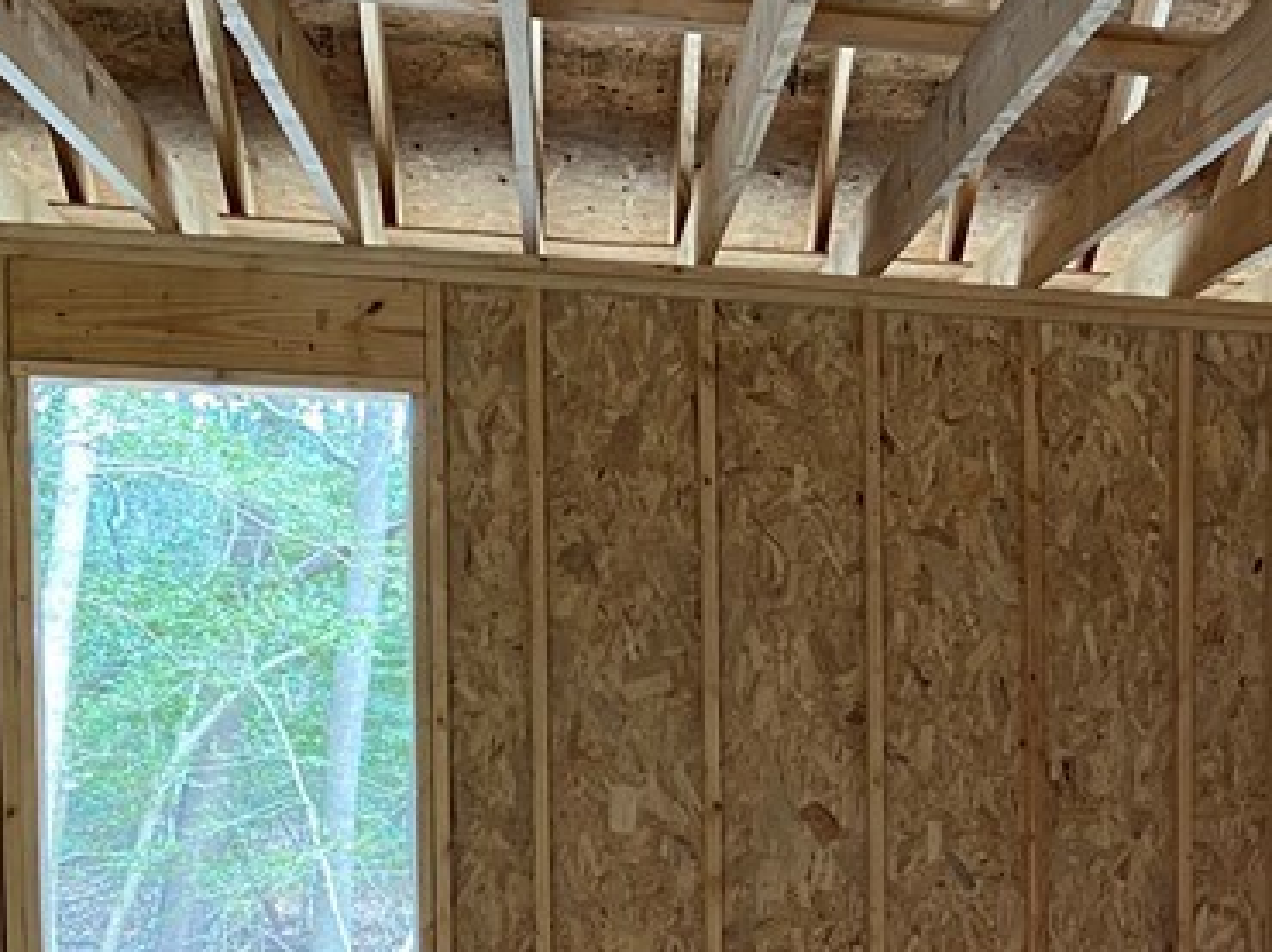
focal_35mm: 72
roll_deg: -1.2
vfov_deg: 20.1
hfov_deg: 24.6
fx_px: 2644
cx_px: 1499
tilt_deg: -4.5
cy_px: 825
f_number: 1.8
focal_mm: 4.25
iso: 160
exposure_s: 1/60
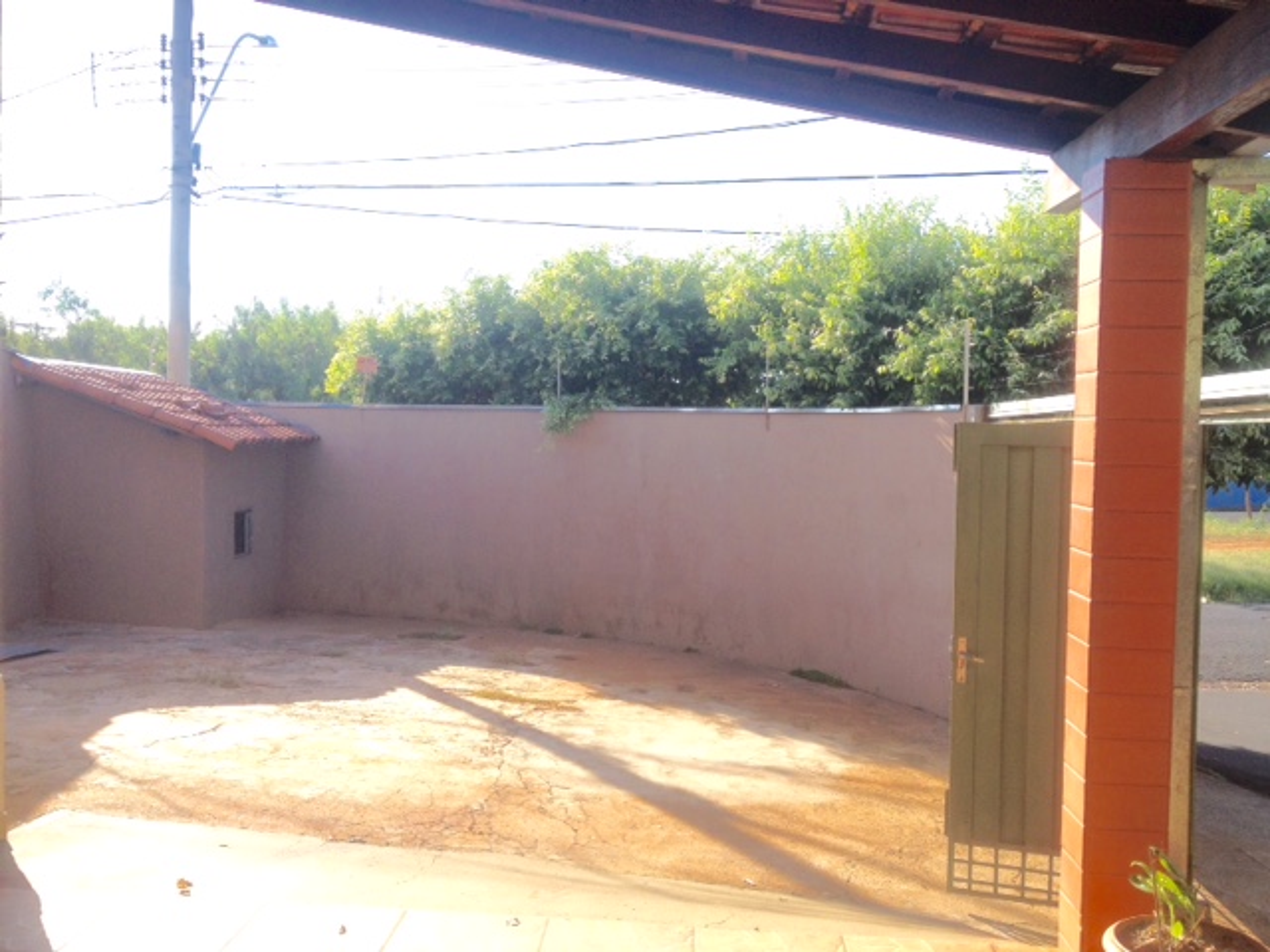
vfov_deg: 40.7
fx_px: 1284
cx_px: 635
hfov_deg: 52.6
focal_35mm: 35
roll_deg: +0.9
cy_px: 476
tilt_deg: -3.0
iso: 50
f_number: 2.4
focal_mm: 4.28
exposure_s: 1/541
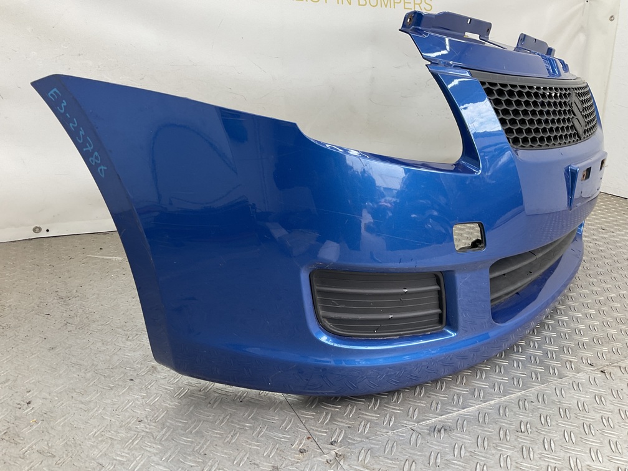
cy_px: 236
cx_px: 314
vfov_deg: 48.2
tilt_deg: -18.7
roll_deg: -3.2
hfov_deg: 61.7
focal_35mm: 29
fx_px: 526
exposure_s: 1/100
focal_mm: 3
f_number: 1.8
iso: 25
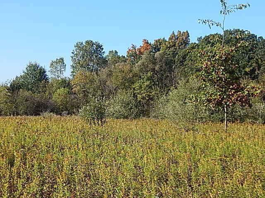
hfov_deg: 28.2
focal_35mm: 69
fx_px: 528
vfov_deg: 21.3
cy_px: 99
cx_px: 132
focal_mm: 12.3
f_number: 4.1
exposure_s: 1/640
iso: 125
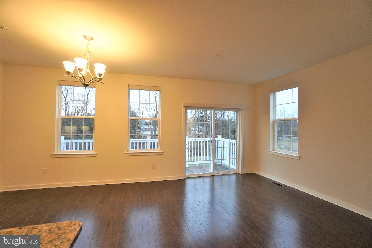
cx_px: 186
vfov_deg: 77.3
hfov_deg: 100.4
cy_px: 124
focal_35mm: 15
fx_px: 155
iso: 1000
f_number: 4
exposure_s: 1/160
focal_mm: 10
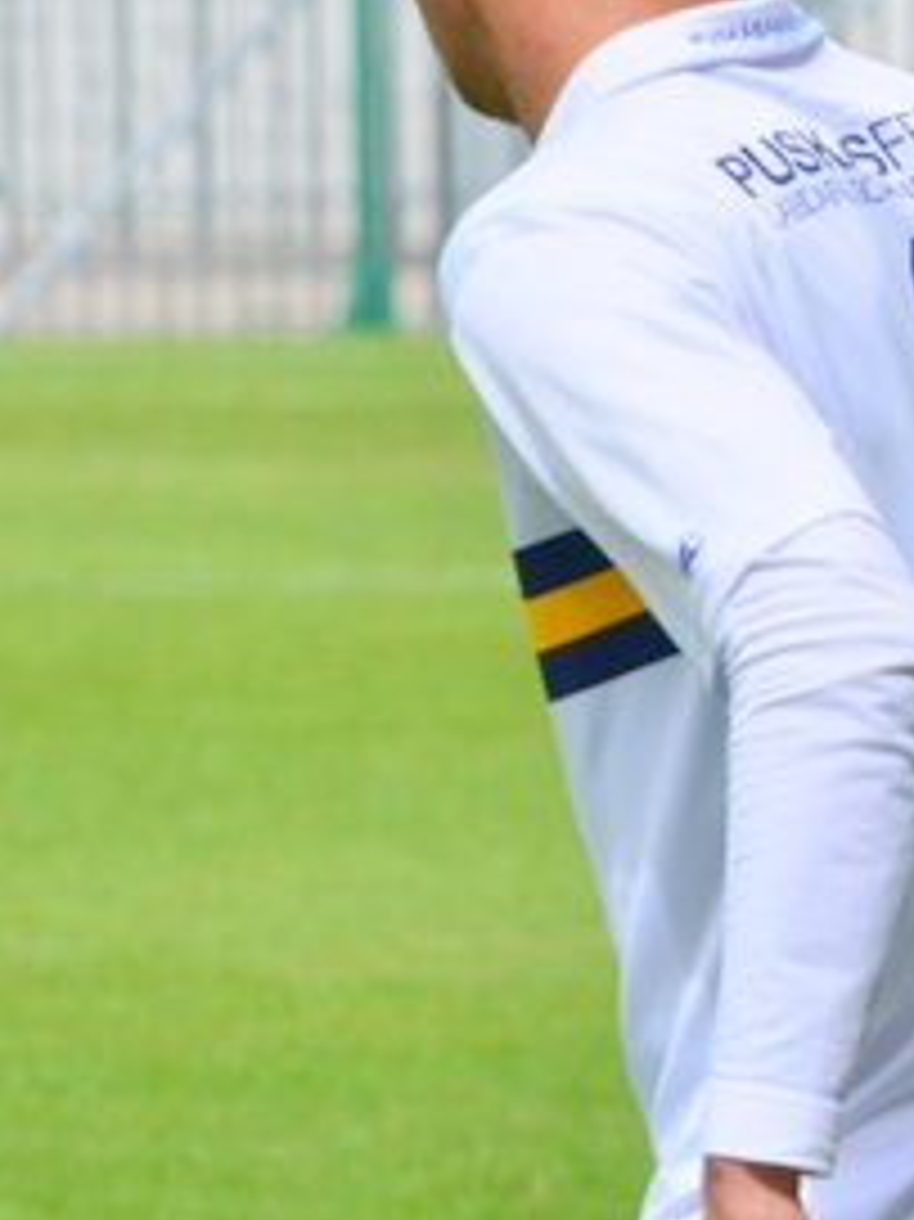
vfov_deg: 2.4
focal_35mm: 812
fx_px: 28609
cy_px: 797
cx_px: 1878
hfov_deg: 1.8
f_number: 8
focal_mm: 170
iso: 1000
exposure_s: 1/4000
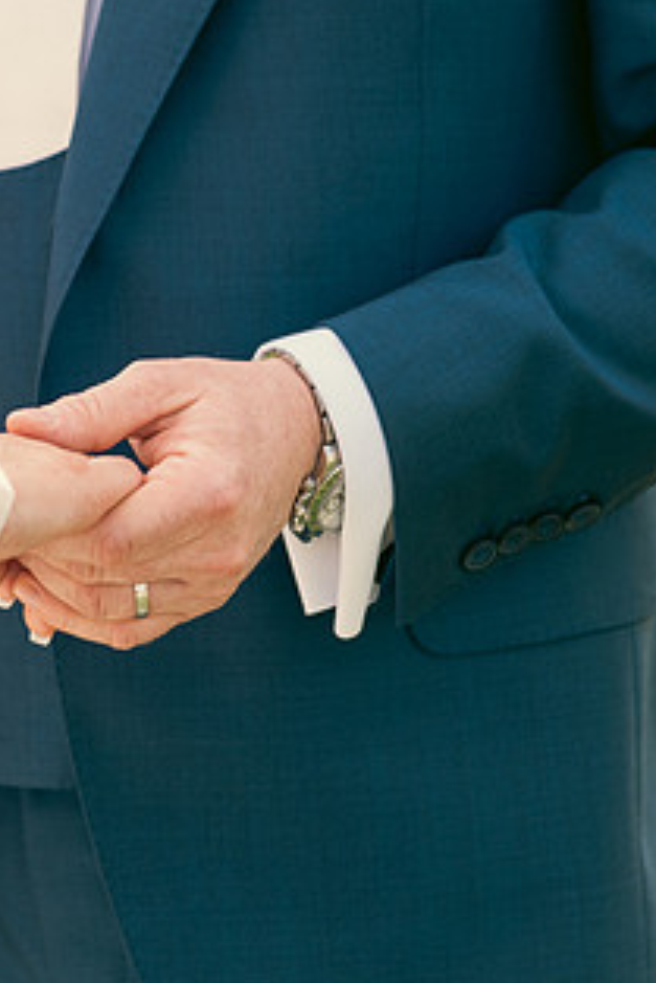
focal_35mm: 343
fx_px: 9364
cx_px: 151
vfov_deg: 6.0
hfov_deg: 4.0
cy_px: 570
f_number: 3.5
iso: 100
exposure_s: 1/250
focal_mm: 185
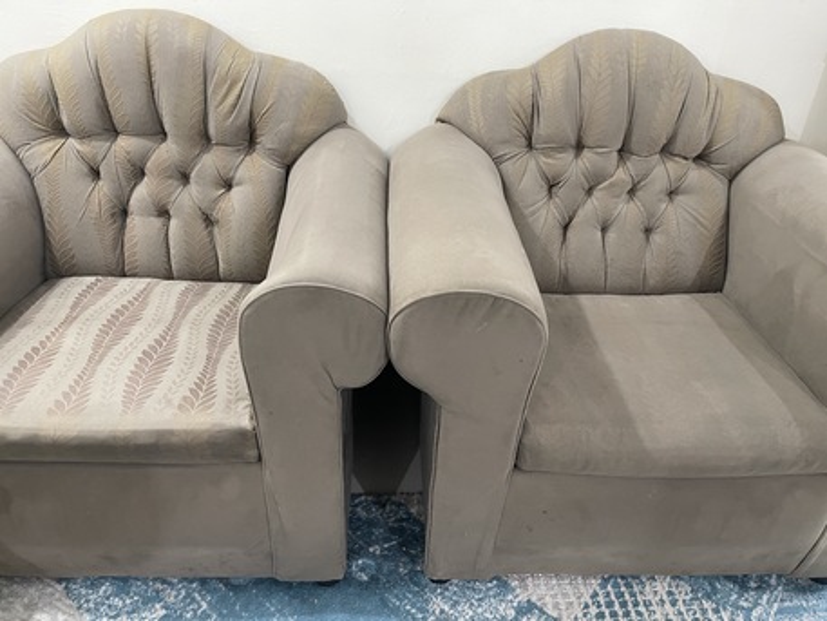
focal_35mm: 25
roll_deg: -2.6
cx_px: 414
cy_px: 310
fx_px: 597
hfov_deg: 69.4
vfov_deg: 54.9
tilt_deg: -32.6
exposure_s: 1/60
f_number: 1.6
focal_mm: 5.1
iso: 500
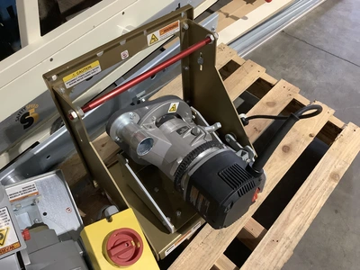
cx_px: 180
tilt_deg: -54.4
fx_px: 322
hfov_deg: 58.4
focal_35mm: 31
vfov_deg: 45.4
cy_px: 135
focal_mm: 3.3
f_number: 2.4
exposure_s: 1/60
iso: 320
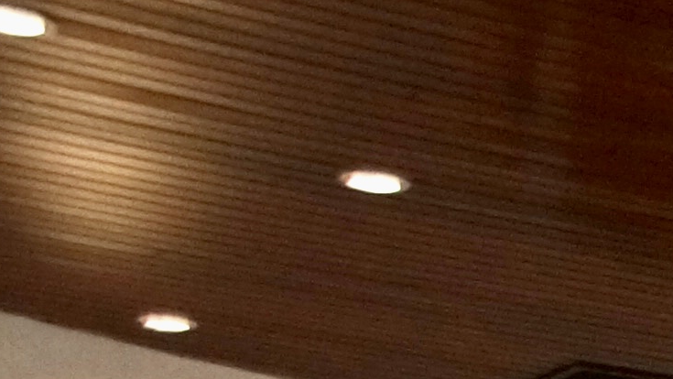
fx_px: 3302
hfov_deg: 10.2
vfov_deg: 6.1
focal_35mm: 185
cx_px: 1584
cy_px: 1068
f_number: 4
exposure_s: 1/60
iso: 1000
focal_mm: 22
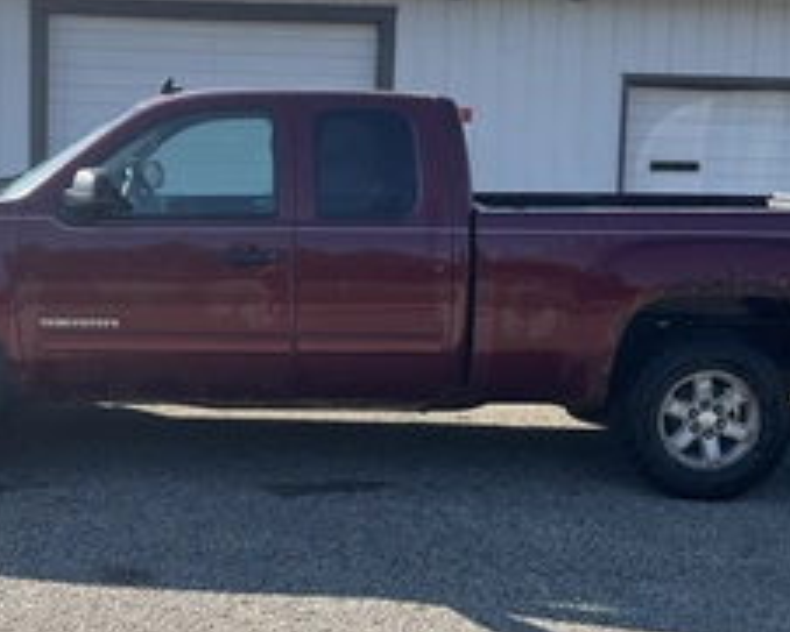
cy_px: 293
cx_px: 329
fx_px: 1170
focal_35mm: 50
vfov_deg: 30.3
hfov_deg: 37.2
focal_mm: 3
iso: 25
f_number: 1.8
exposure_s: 1/1015
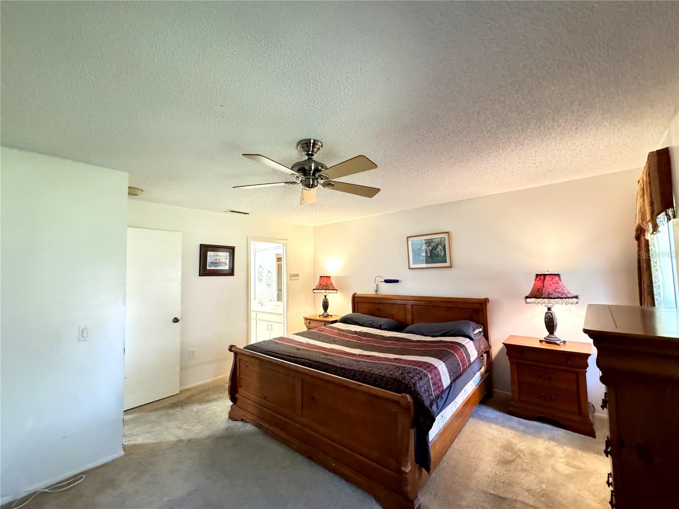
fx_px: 275
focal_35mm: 14
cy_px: 254
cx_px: 340
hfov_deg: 102.1
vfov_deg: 85.7
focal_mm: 2.22
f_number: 2.2
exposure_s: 1/40
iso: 1250
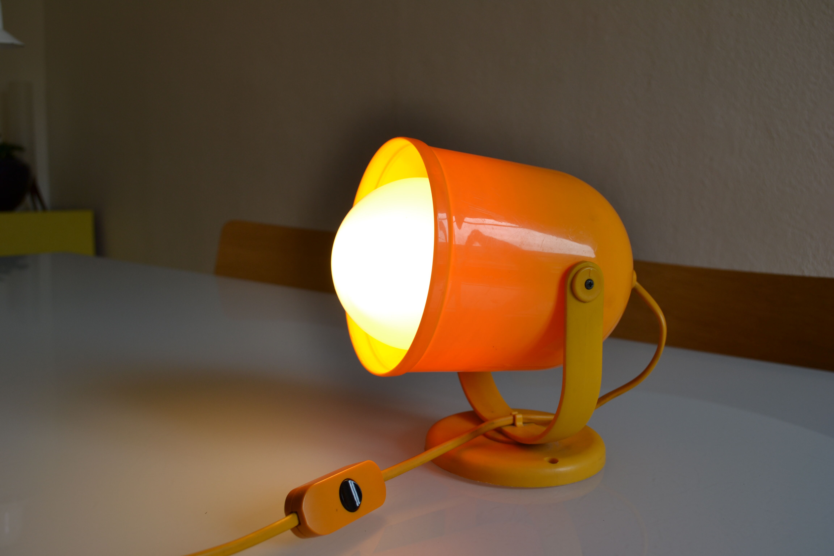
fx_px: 764
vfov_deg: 40.0
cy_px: 278
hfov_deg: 57.2
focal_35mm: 33
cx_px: 417
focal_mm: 22
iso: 100
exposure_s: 1/125
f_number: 5.6
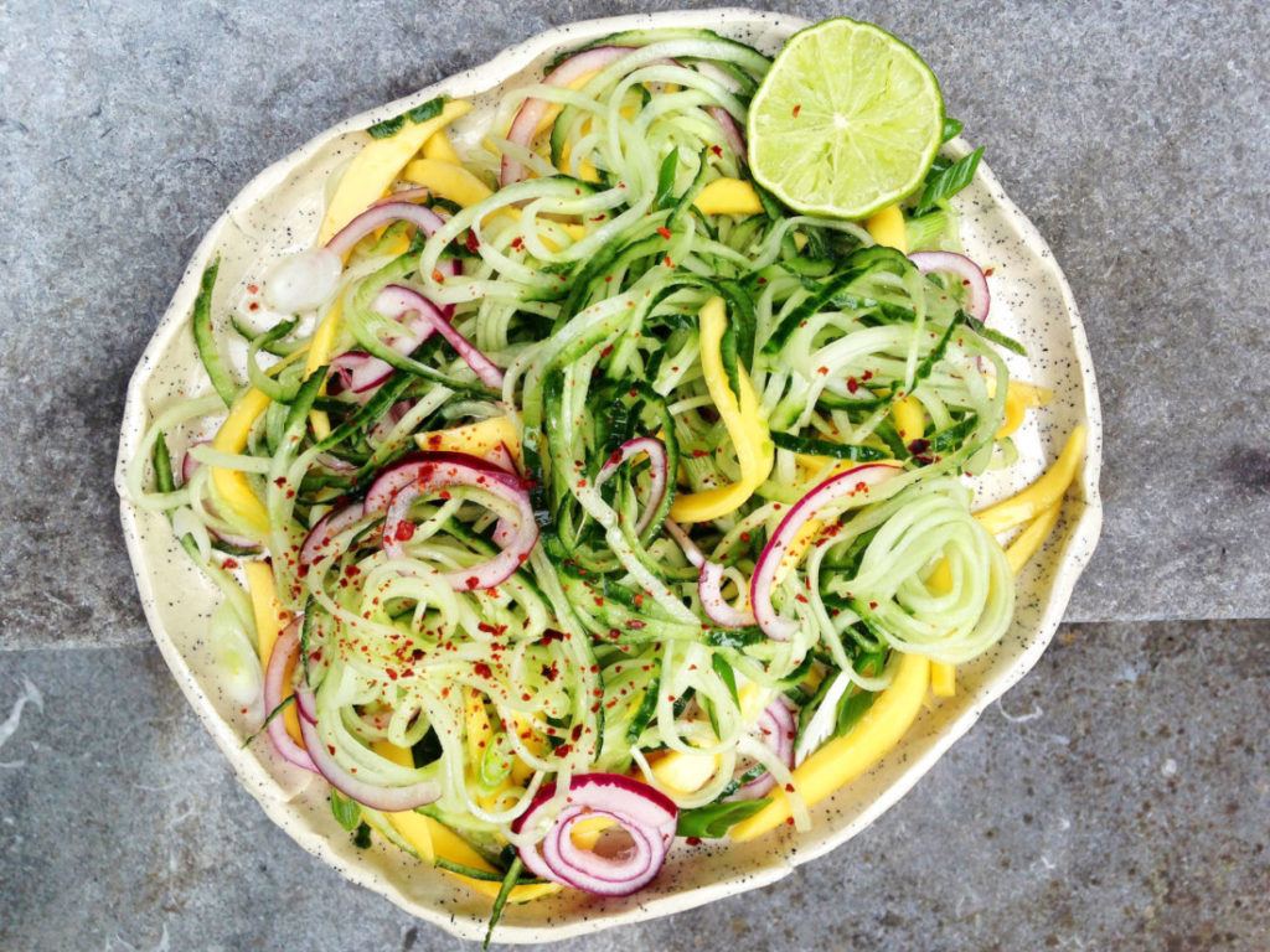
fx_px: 1211
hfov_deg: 55.4
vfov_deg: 42.9
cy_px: 476
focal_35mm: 33
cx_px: 635
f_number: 2.4
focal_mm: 4.12
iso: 50
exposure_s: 1/194
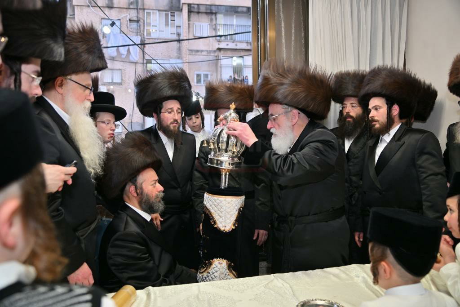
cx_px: 230
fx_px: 396
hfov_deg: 60.3
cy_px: 154
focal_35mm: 31
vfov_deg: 42.3
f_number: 4
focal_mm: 31
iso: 640
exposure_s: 1/200
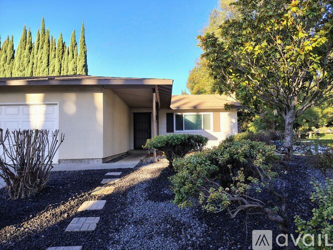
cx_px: 166
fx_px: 231
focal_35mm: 24
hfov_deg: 71.6
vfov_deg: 56.8
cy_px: 125
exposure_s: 1/302
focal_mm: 5.56
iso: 100
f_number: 1.8
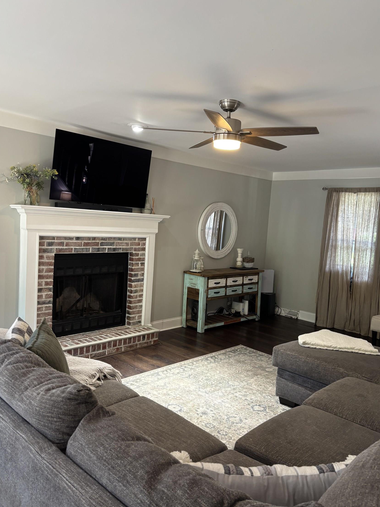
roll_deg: -4.0
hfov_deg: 51.3
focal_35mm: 27
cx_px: 194
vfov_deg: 65.3
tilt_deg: -3.6
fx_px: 395
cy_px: 254
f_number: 1.6
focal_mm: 5.96
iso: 125
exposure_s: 1/60
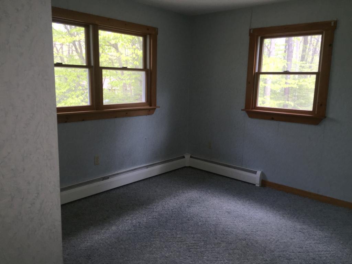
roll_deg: -1.8
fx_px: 295
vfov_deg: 48.2
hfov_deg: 61.7
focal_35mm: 29
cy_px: 132
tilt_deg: -8.7
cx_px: 176
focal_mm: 4.15
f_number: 2.2
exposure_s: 1/37
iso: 32
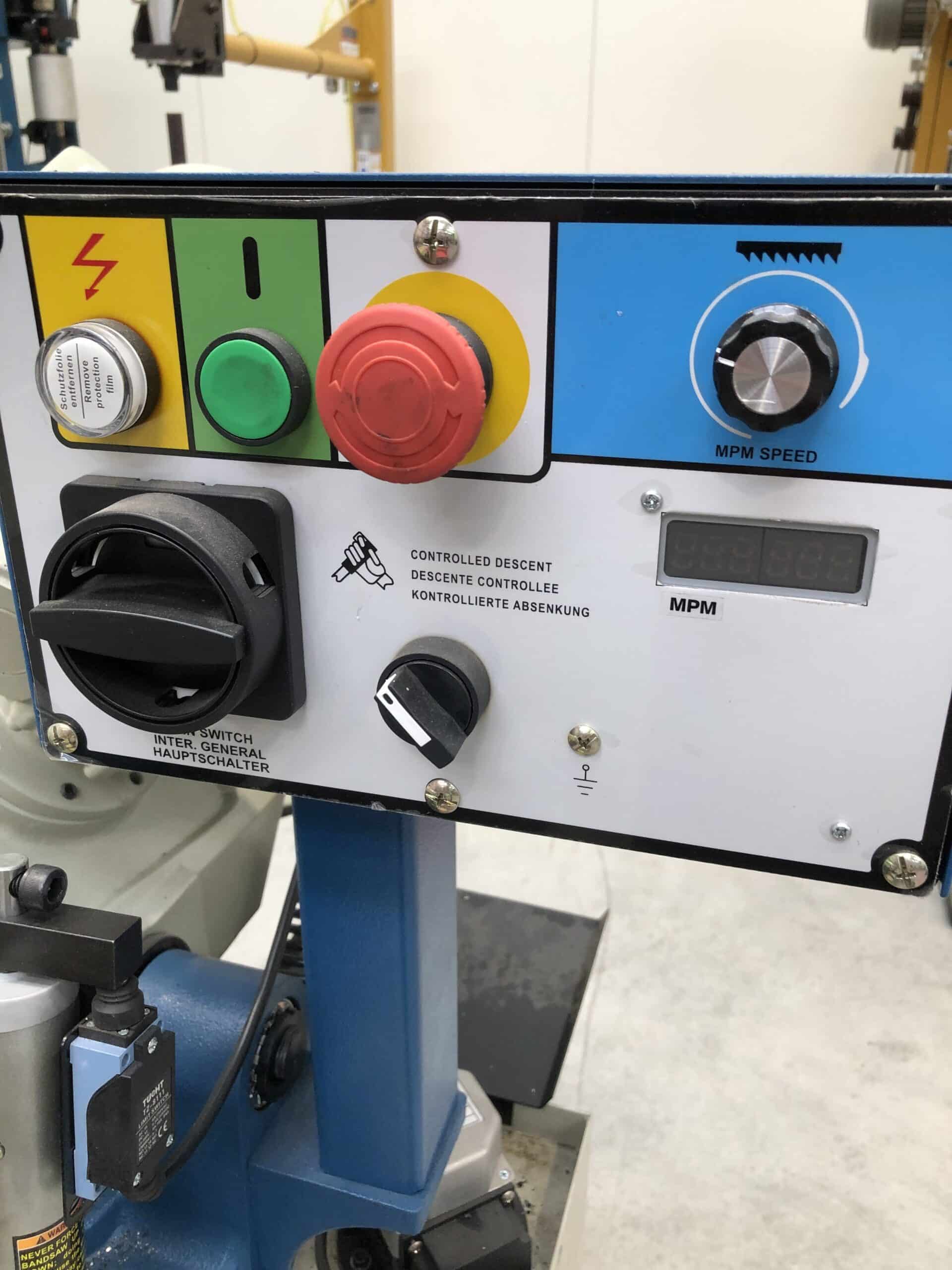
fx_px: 1027
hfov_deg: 49.7
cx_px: 476
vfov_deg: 63.4
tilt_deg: -24.6
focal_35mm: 28
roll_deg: +0.8
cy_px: 635
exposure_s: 1/30
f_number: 1.8
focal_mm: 3.99
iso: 25
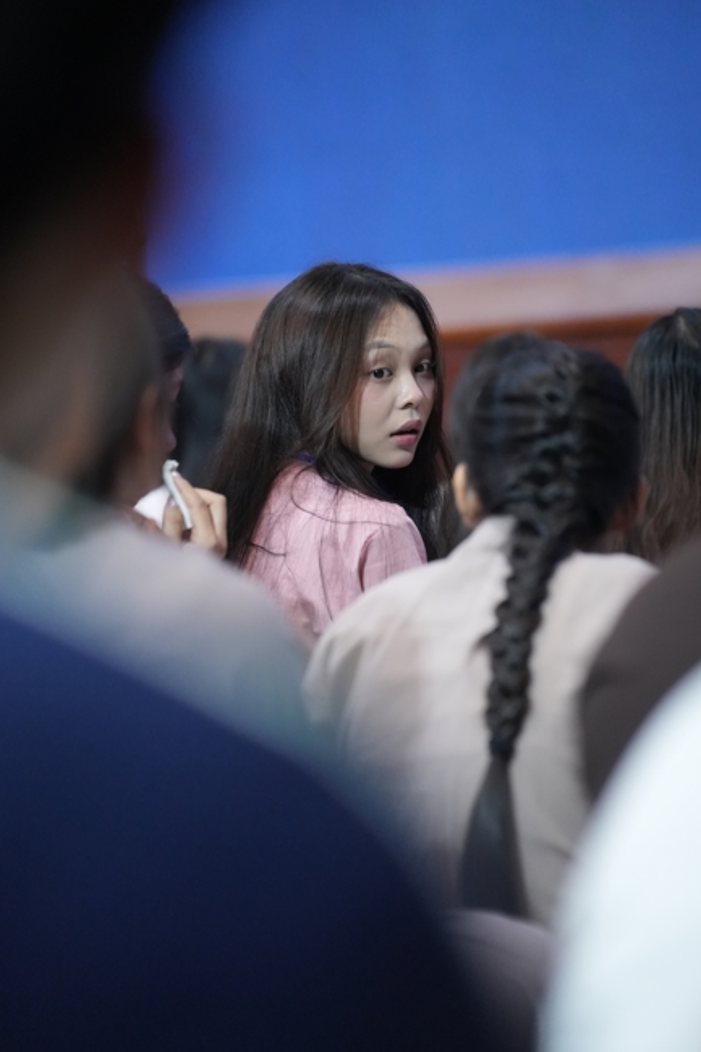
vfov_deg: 13.7
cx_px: 350
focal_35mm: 150
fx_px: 4383
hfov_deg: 9.1
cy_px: 526
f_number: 2.8
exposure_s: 1/250
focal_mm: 150
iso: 5000
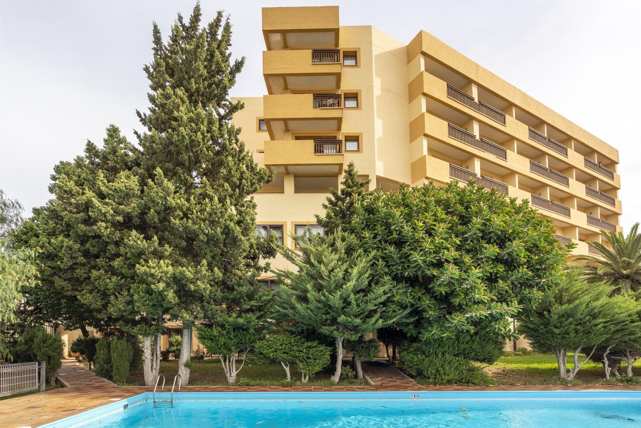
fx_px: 285
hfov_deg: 96.7
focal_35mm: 16
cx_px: 320
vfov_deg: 73.8
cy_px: 214
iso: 100
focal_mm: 16
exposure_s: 1/80
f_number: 11
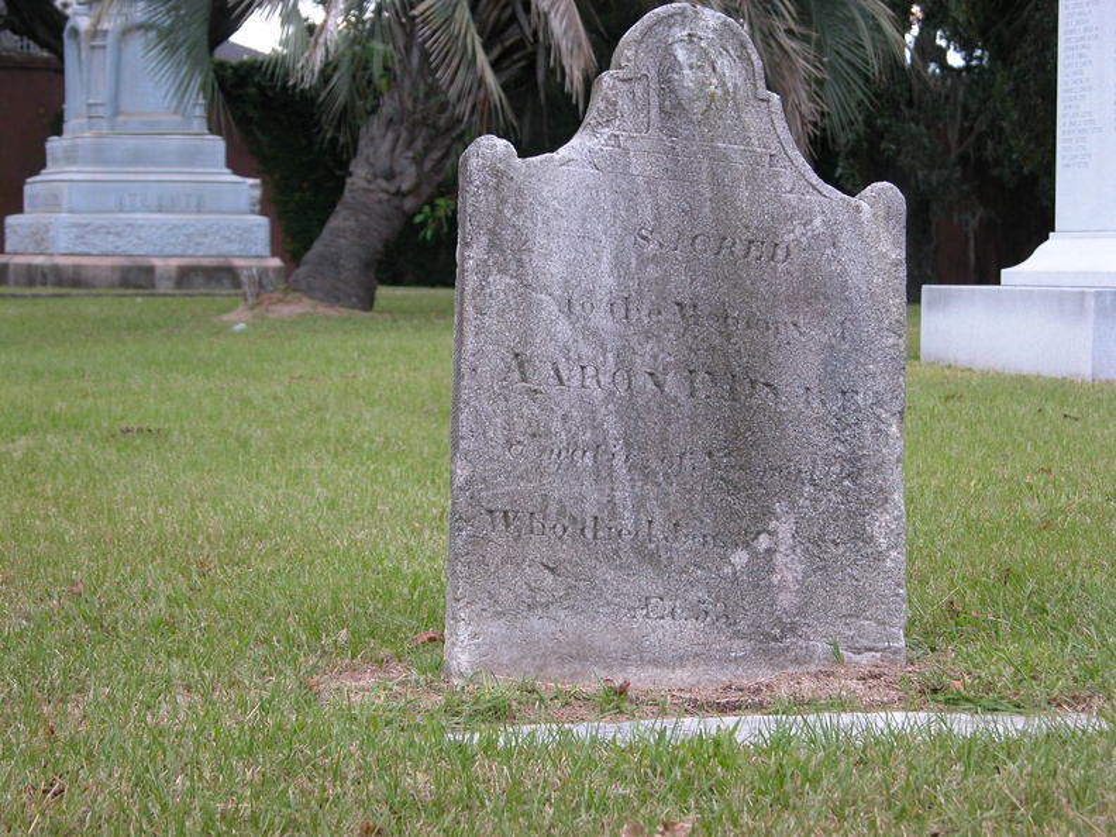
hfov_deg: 19.6
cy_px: 418
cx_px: 558
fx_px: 3224
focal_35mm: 100
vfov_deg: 14.8
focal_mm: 25.4
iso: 100
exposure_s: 1/44.5
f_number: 3.6
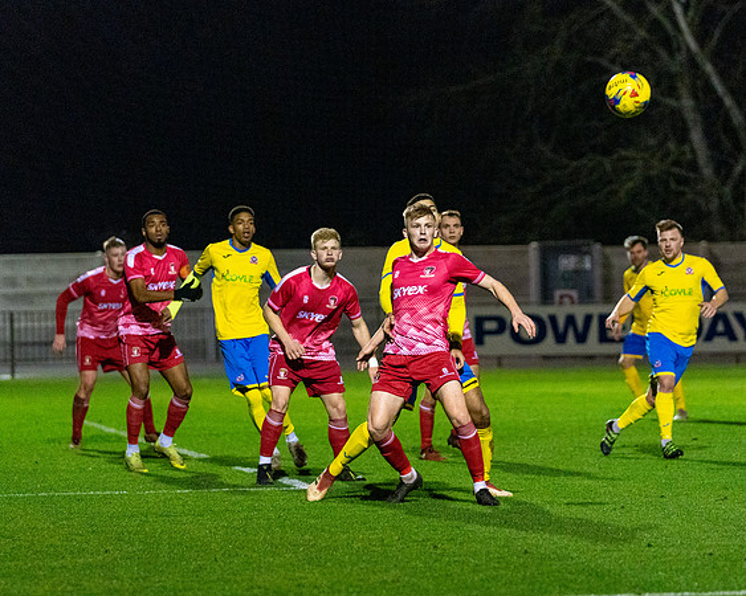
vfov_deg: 7.3
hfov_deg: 9.1
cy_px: 290
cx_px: 384
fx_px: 4673
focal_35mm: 212
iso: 5000
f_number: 2.8
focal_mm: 140
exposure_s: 1/1000
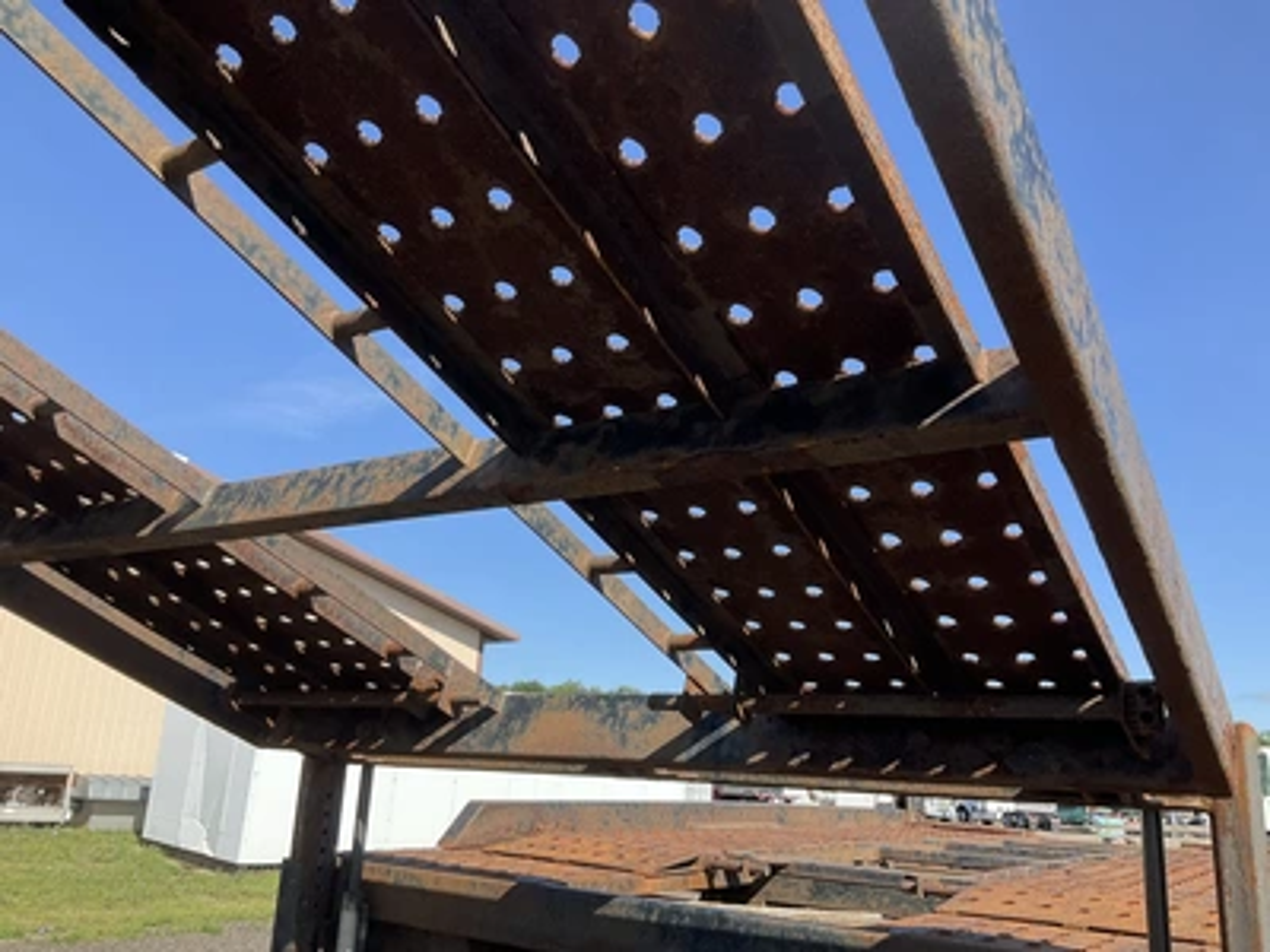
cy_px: 476
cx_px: 635
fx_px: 1064
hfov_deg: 61.7
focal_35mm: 29
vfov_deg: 48.2
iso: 25
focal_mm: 3
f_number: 1.8
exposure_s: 1/759
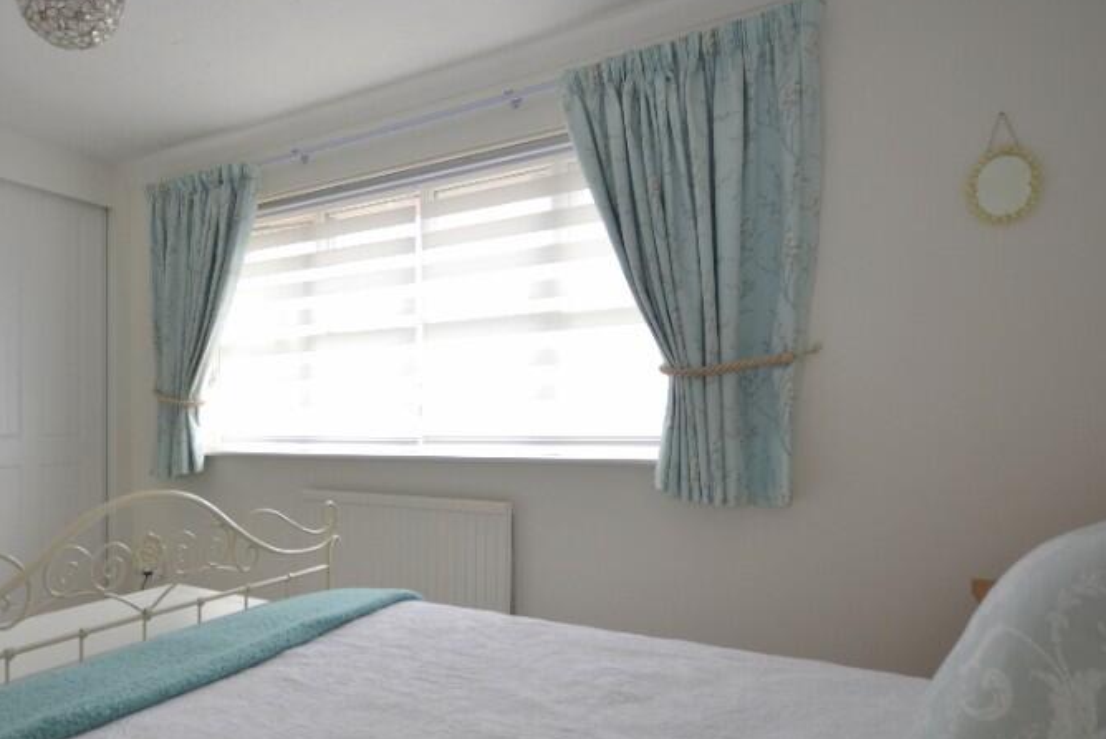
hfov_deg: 73.1
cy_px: 413
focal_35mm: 23
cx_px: 343
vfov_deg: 55.0
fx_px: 707
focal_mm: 10
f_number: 5.6
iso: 220
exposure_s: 1/125
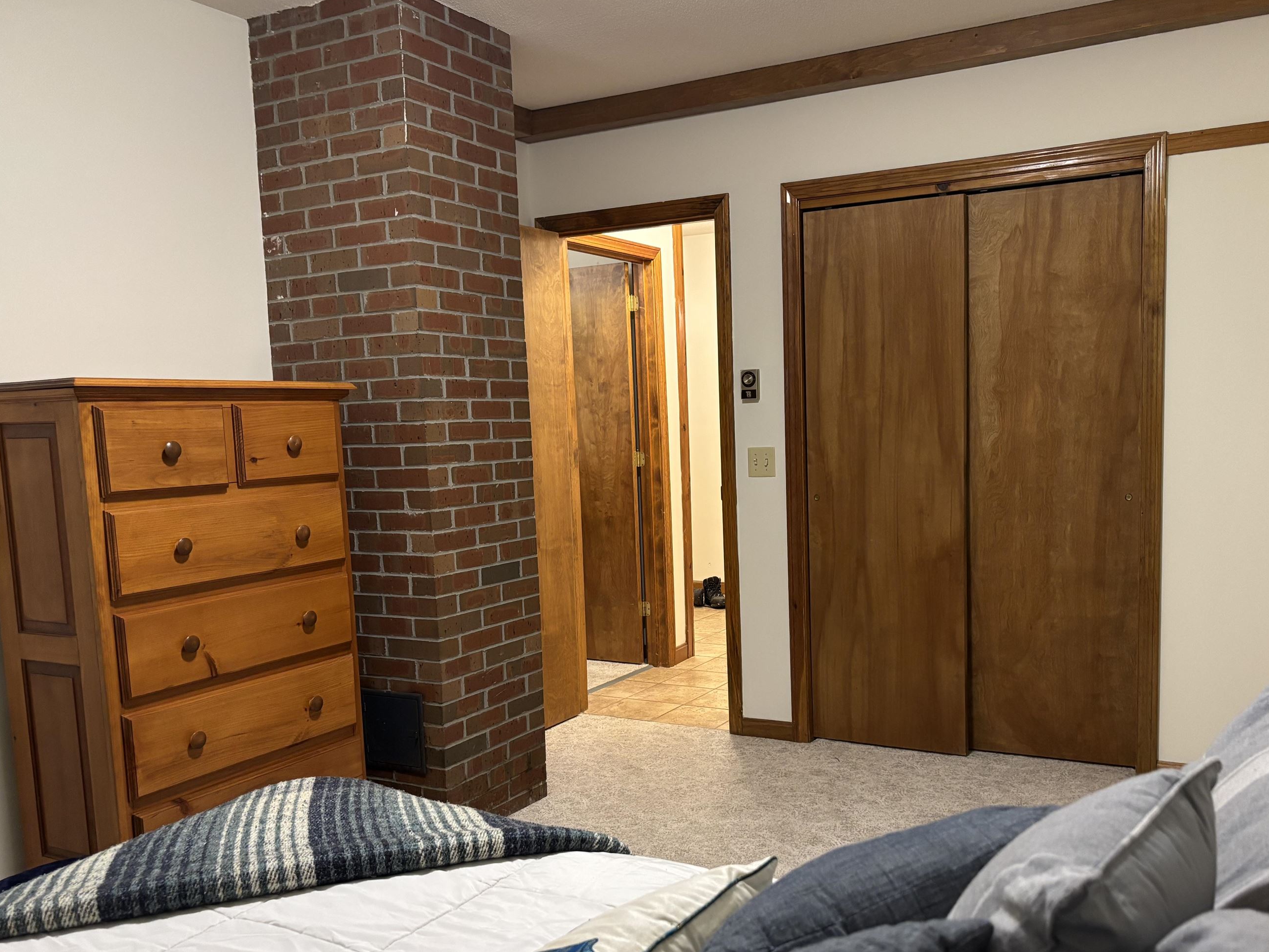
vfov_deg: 45.3
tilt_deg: -6.2
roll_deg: +1.4
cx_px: 707
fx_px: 1136
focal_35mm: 31
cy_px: 555
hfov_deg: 58.2
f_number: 1.6
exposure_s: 1/60
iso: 320
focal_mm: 5.96
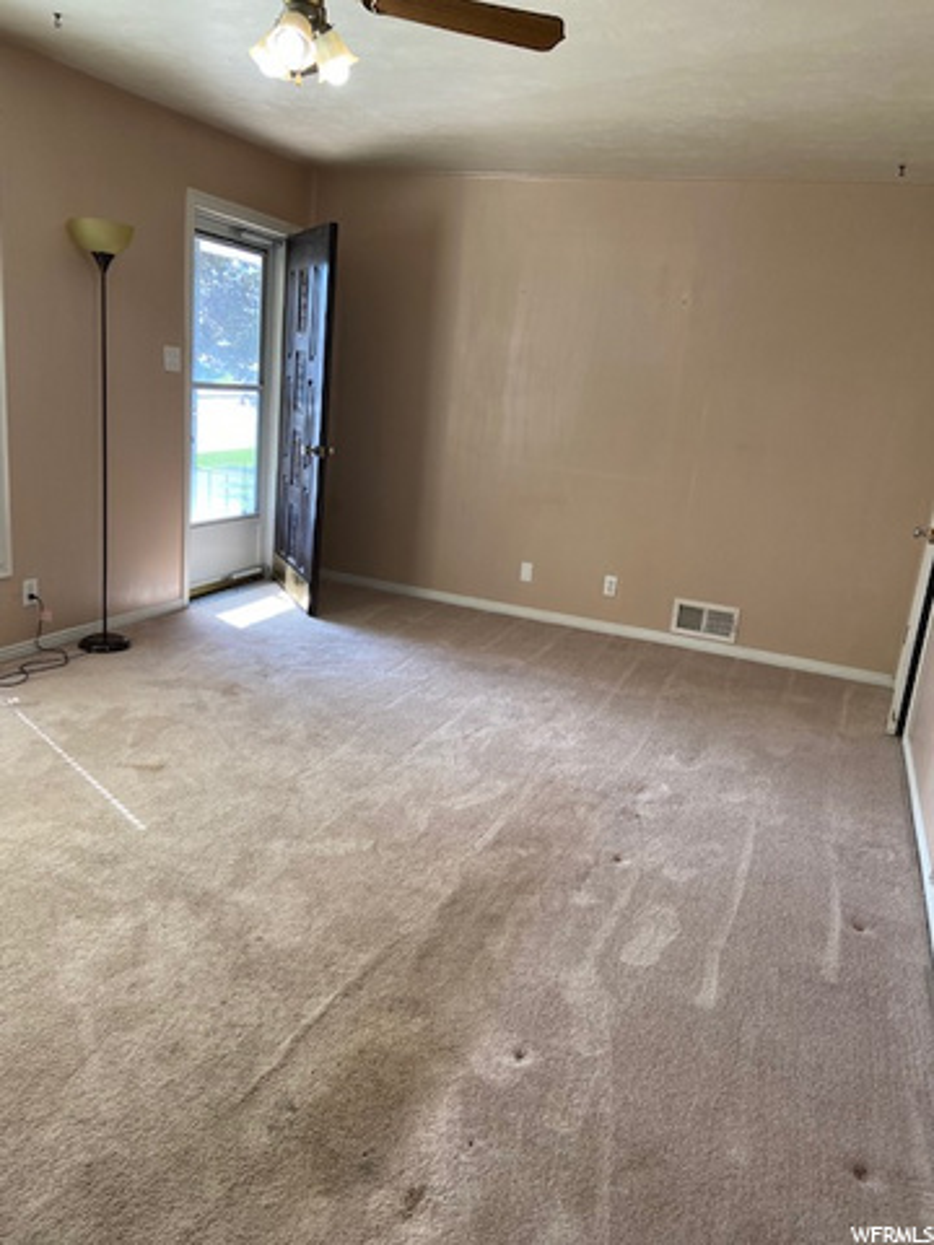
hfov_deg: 53.1
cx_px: 467
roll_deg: -4.7
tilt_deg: -10.0
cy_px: 622
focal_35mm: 26
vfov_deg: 67.3
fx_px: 935
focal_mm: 4.25
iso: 80
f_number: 1.8
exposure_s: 1/121
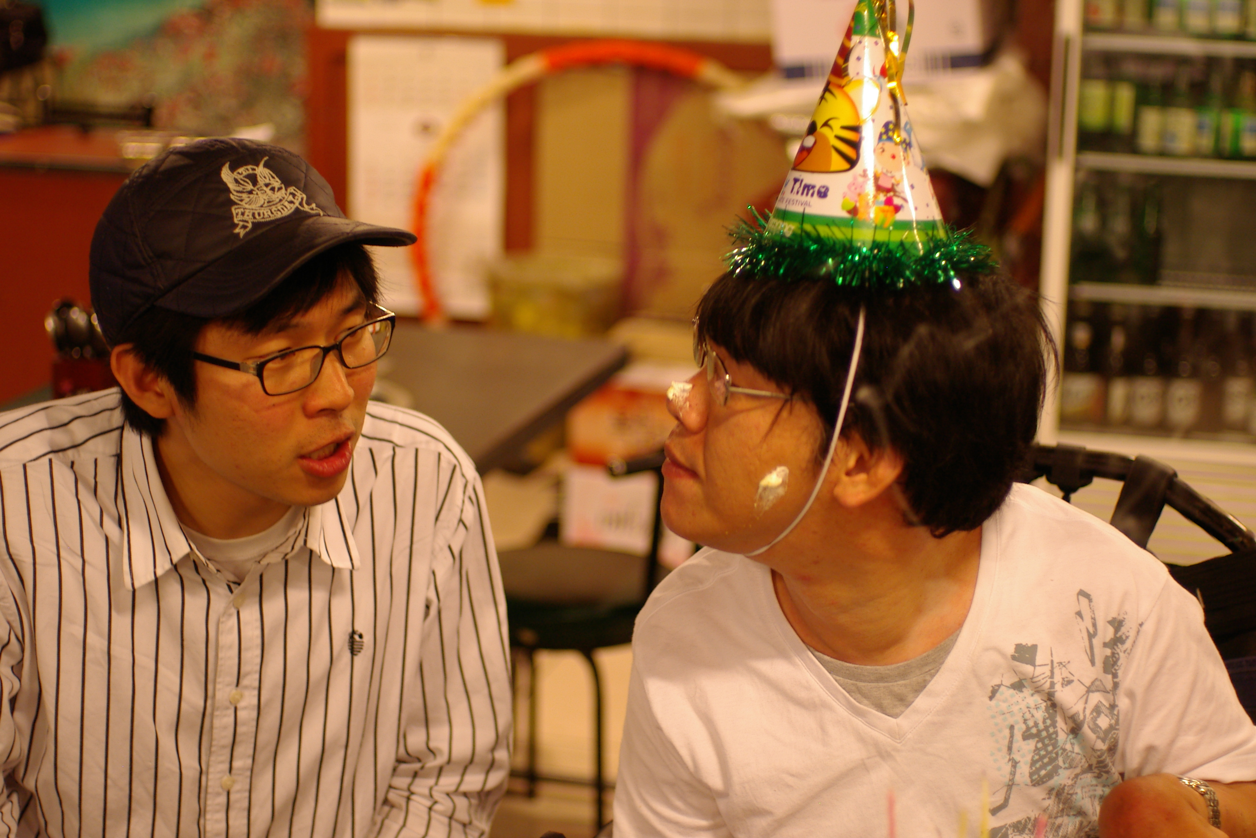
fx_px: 2251
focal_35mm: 64
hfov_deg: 31.2
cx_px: 628
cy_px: 419
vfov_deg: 21.1
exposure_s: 1/60
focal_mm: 43
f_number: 2
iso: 400
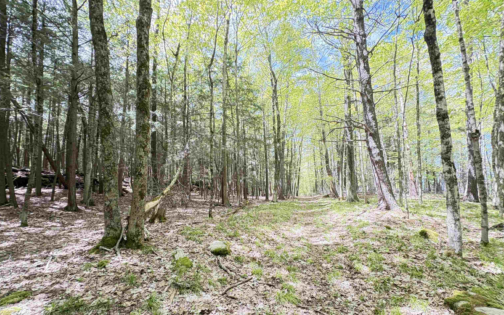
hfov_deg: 101.5
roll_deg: +1.4
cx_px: 250
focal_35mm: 15
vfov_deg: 74.1
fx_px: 206
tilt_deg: +5.5
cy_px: 188
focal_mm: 2.22
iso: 125
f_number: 2.2
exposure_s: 1/123
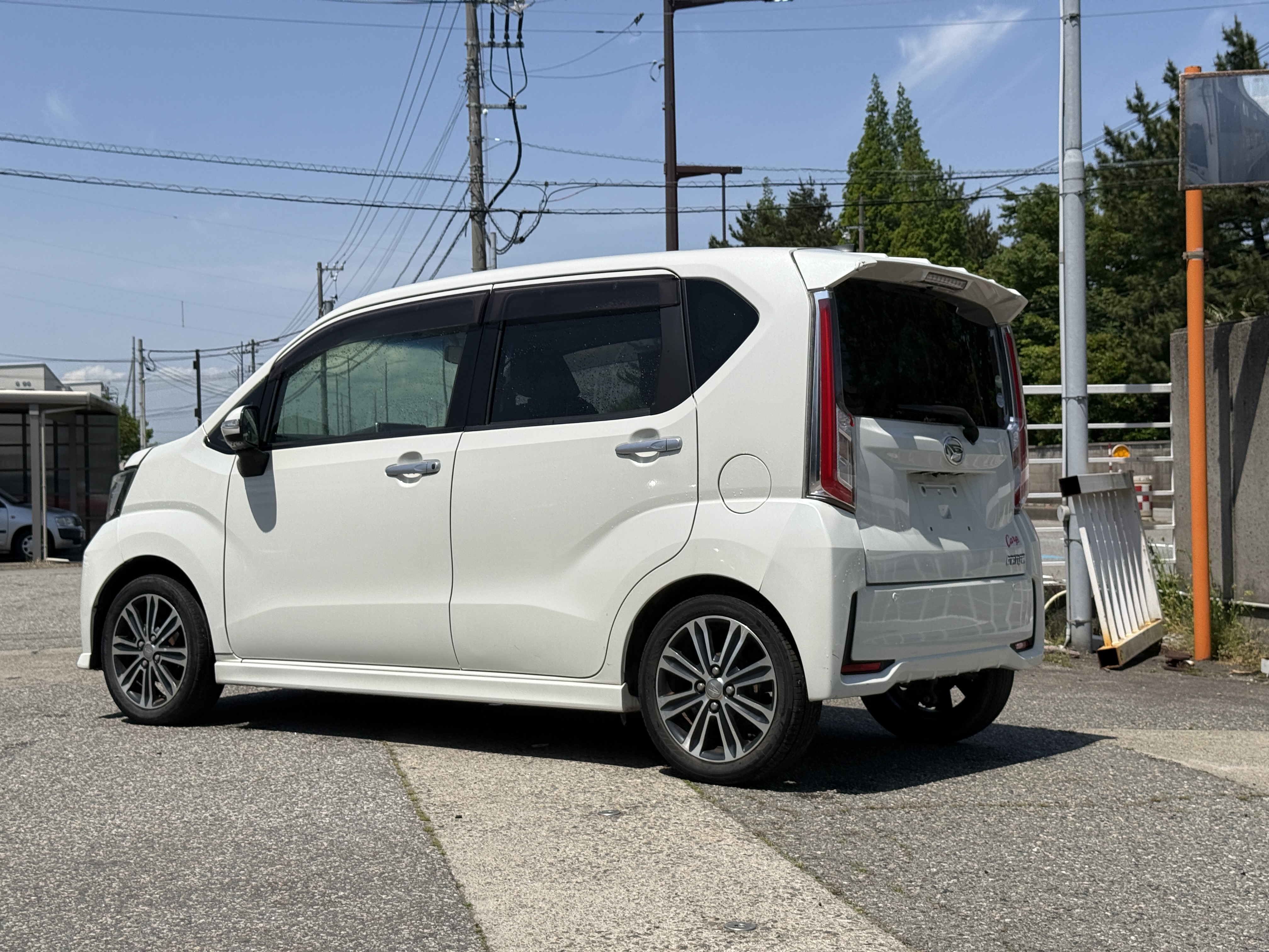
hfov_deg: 39.7
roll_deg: +0.7
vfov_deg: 30.3
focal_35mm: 48
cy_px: 476
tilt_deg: +0.4
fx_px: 1760
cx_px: 634
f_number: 1.78
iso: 64
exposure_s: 1/9901
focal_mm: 6.76
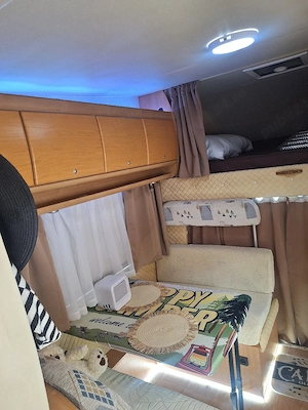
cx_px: 154
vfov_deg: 73.9
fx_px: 273
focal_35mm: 23
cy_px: 205
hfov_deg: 58.9
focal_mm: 5.54
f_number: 1.8
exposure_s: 1/40
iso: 125
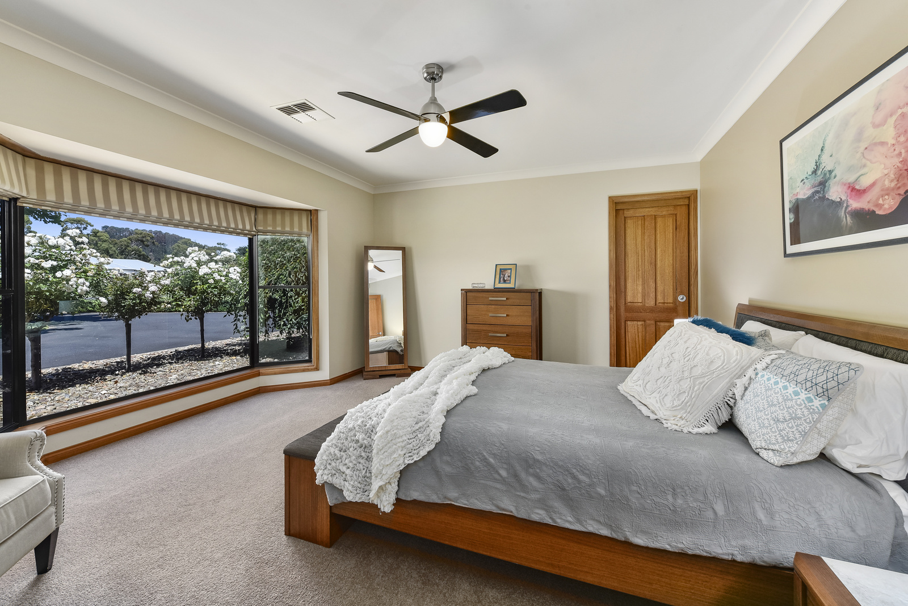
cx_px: 454
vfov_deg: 81.3
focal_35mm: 14
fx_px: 353
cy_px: 303
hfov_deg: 104.2
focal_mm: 14
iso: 125
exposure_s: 1/2
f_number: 11
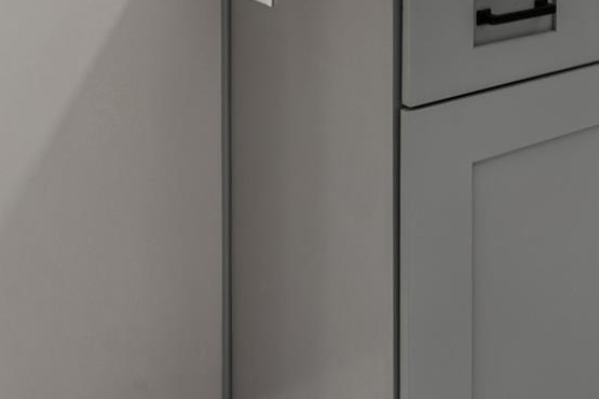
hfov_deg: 26.5
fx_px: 1031
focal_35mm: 62
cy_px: -227
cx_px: 813
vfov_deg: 18.9
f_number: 13
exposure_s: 1
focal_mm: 16.8
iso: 100
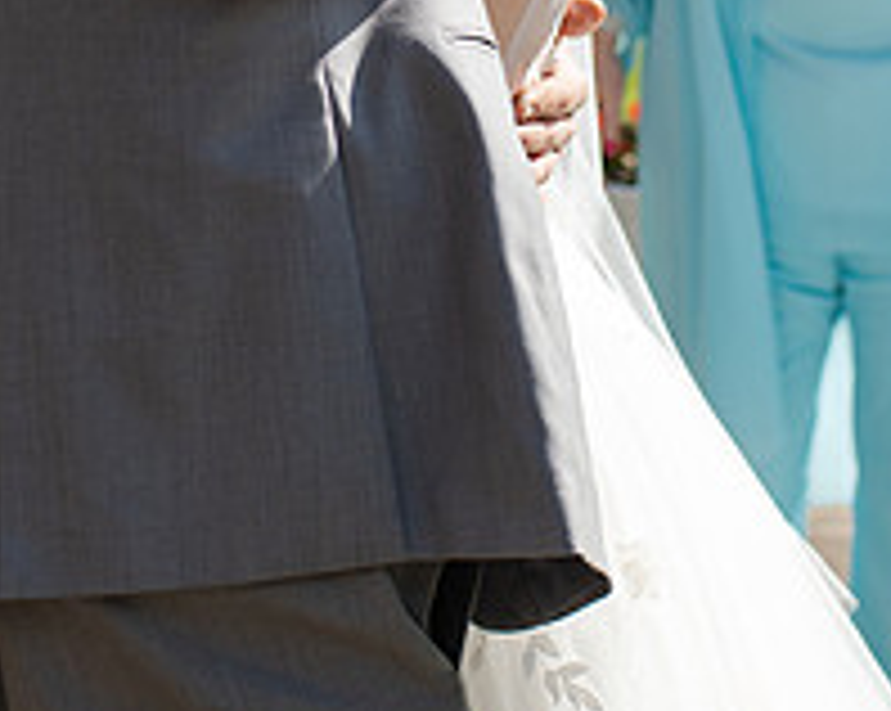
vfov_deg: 13.5
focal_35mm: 112
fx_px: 2951
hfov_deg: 17.2
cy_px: -45
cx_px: 344
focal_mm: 35
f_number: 3.2
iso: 100
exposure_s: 1/1250
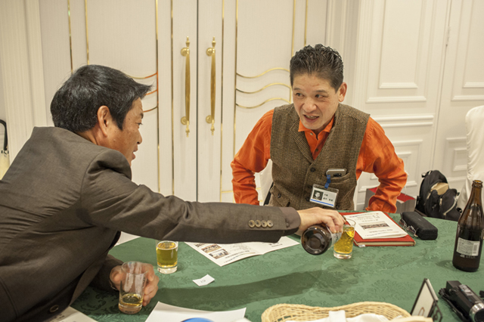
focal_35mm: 35
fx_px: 470
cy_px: 161
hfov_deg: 54.5
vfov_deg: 37.8
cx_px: 242
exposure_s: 1/100
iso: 1250
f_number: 5.6
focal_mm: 35
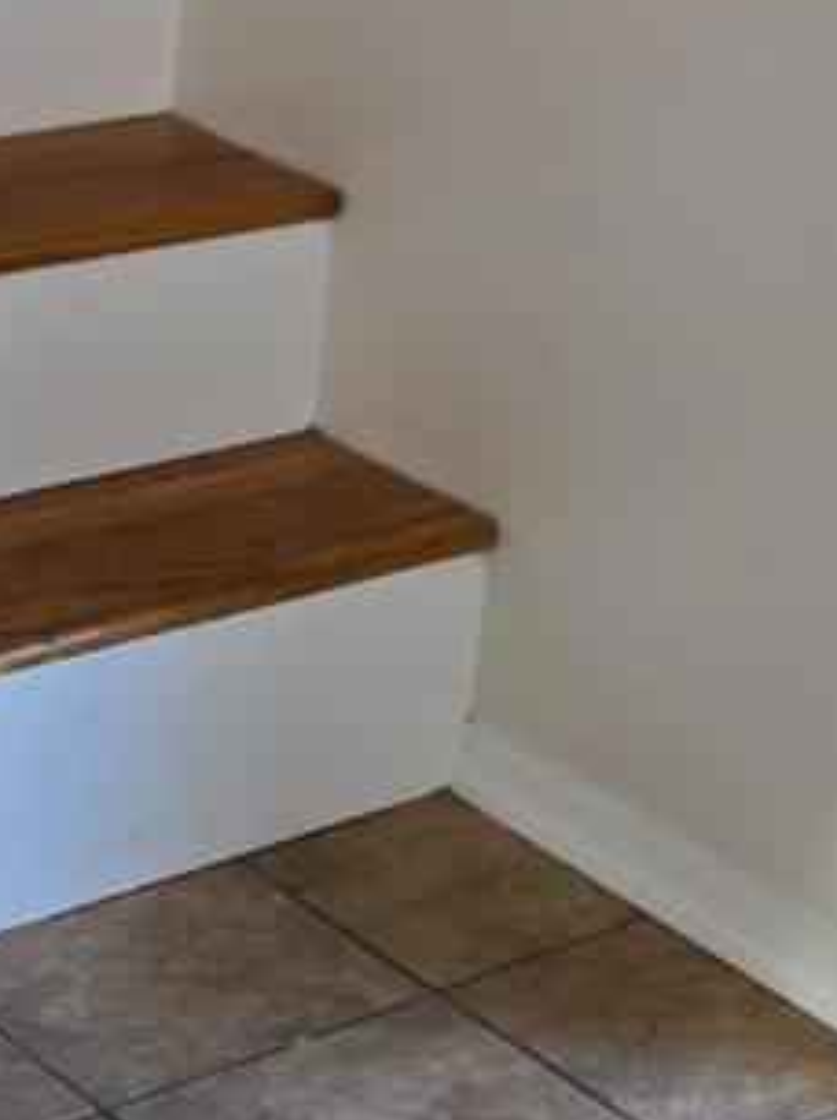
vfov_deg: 15.2
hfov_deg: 12.5
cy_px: -745
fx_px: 3748
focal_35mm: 116
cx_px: 921
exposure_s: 1/180
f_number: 1.8
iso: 64
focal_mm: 5.4
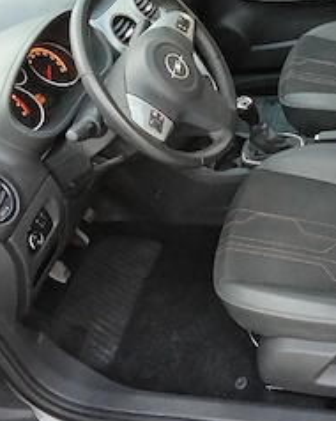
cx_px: 260
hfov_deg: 32.0
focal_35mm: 46
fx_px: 573
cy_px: 193
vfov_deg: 40.3
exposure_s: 1/20
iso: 1000
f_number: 2
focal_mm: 2.78
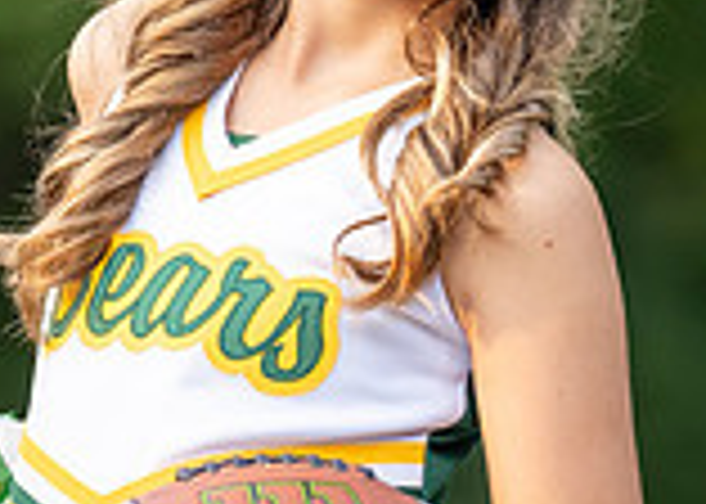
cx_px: 421
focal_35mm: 662
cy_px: 222
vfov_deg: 2.2
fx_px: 13268
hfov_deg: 3.0
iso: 640
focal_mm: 148
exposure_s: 1/1000
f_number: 2.8
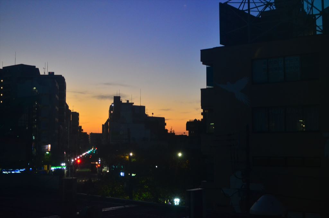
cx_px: 164
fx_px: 479
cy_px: 109
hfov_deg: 37.9
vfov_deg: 25.6
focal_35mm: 52
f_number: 2.5
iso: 1000
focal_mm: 35
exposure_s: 1/60
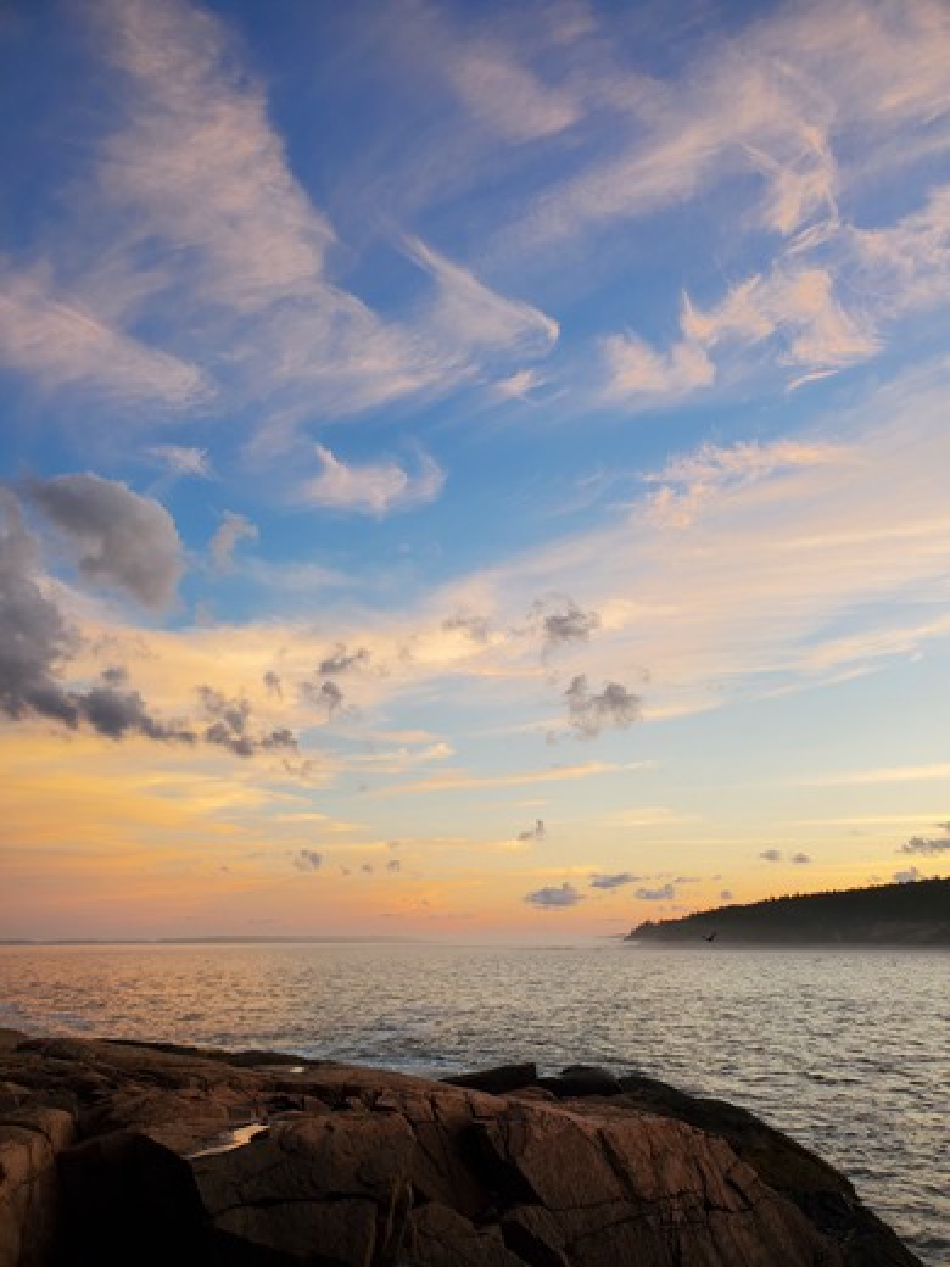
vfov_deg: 67.3
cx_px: 475
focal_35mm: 26
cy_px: 634
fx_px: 951
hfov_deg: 53.1
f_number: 2.4
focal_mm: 4.3
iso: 50
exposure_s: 1/132
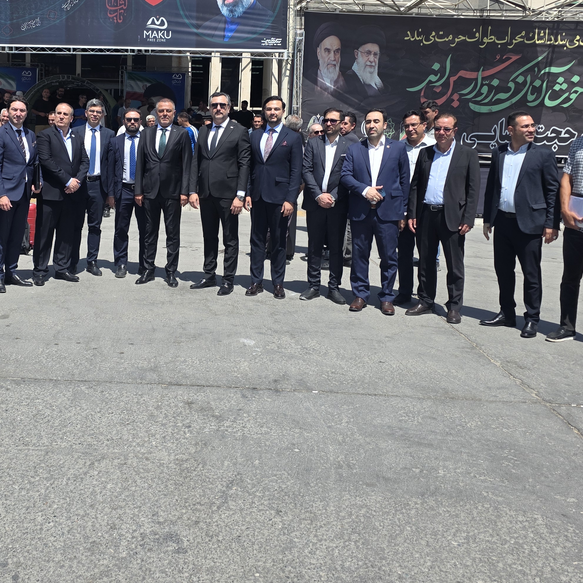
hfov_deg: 40.1
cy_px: 193
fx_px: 781
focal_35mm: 41
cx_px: 169
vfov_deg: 40.4
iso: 80
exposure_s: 1/6150
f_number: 1.7
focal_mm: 6.3
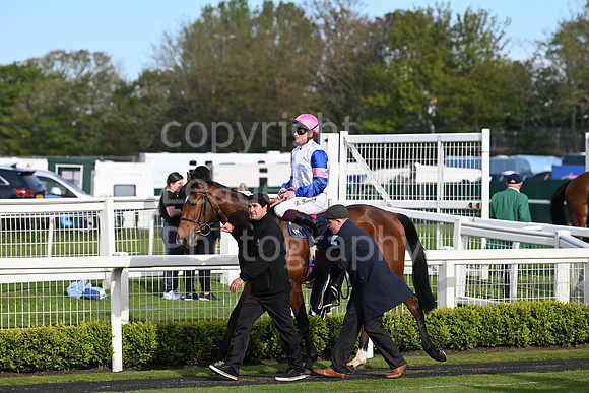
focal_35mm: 200
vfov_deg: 6.9
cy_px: 196
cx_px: 294
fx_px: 3273
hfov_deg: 10.3
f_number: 5.6
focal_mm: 200
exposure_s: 1/3200
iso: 800
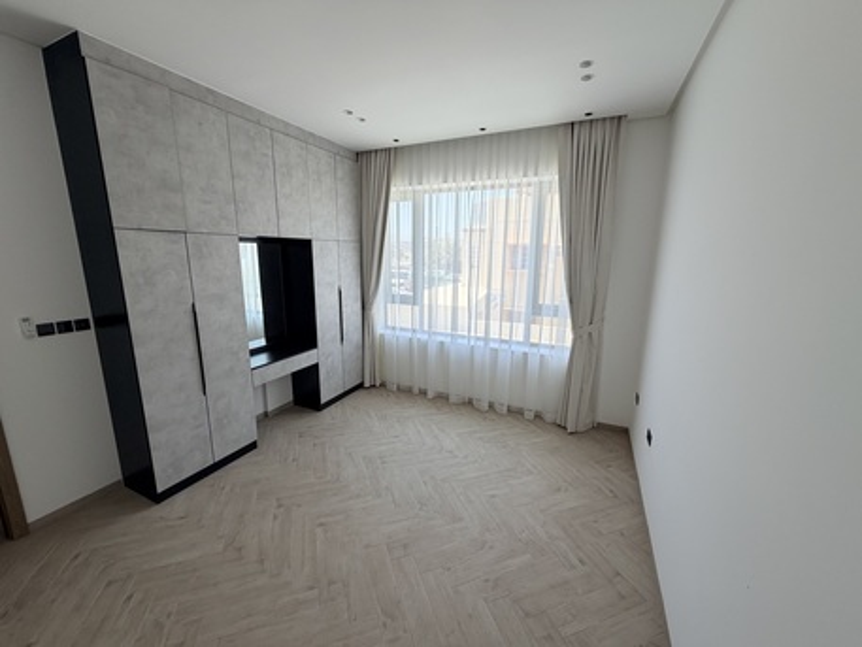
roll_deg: -0.4
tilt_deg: -11.7
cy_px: 324
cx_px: 431
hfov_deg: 102.0
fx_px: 349
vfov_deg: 85.7
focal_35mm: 14
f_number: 2.2
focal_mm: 2.22
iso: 50
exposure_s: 1/121
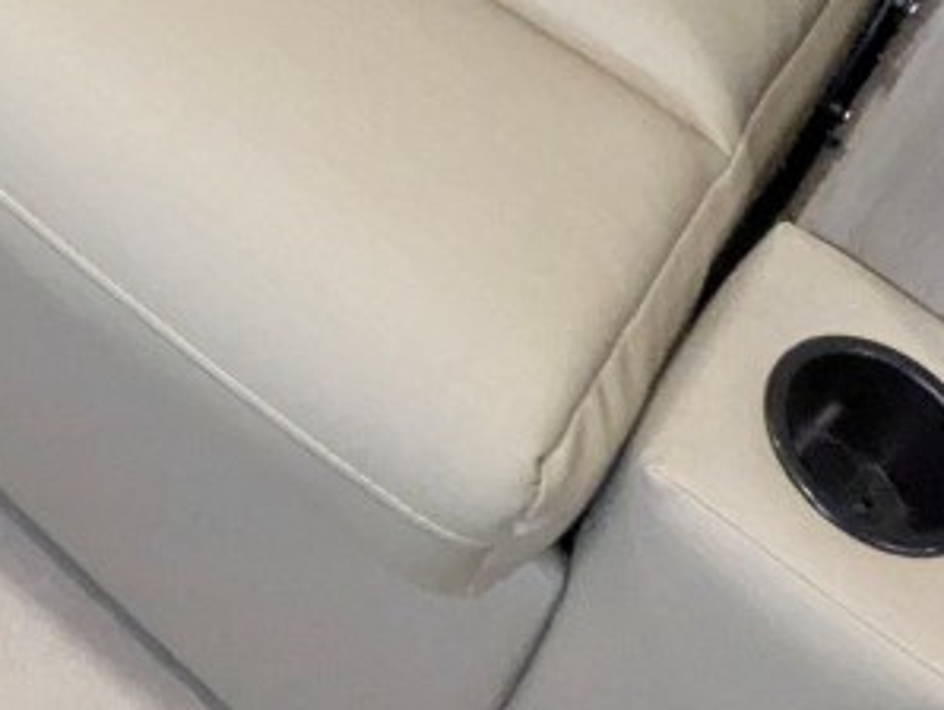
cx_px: -188
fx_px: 2047
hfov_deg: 23.7
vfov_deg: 16.0
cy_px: -643
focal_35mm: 75
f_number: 2.2
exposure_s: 1/50
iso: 739
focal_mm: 2.35
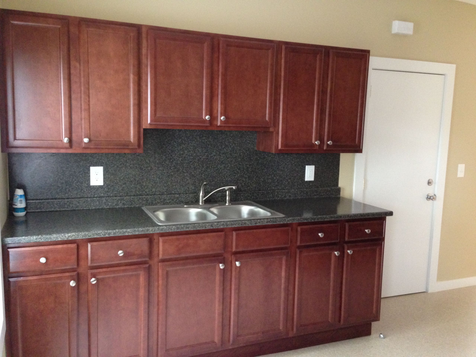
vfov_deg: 42.9
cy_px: 178
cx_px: 238
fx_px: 454
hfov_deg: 55.4
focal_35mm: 33
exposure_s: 1/15
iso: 400
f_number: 2.4
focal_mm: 4.12
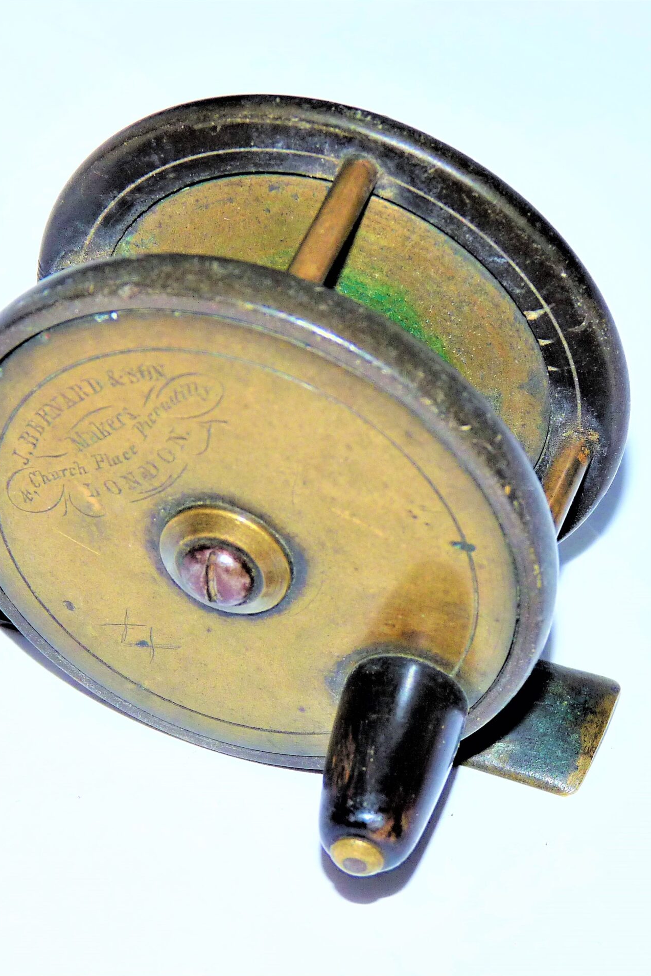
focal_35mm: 170
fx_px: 4611
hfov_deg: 8.1
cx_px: 255
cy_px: 489
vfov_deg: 12.1
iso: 100
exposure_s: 1/40
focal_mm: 21.6
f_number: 3.6
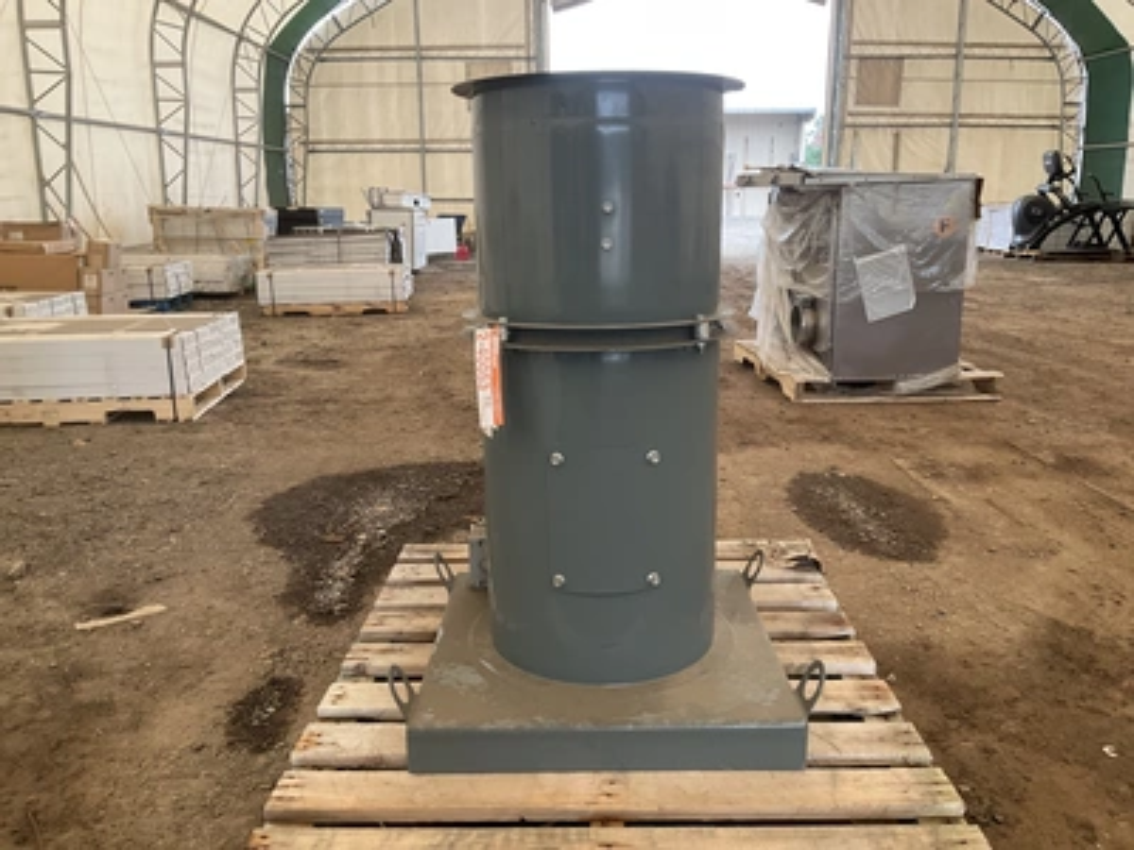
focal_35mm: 29
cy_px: 425
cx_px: 567
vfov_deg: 48.2
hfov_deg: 61.7
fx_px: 950
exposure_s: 1/96
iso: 64
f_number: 1.8
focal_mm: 3
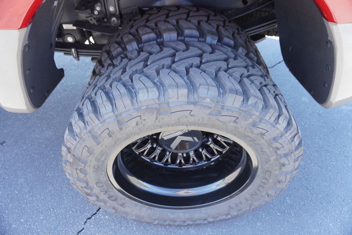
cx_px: 176
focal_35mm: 24
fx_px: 235
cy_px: 118
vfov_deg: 53.2
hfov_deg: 73.7
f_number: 4
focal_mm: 16
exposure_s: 1/160
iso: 500
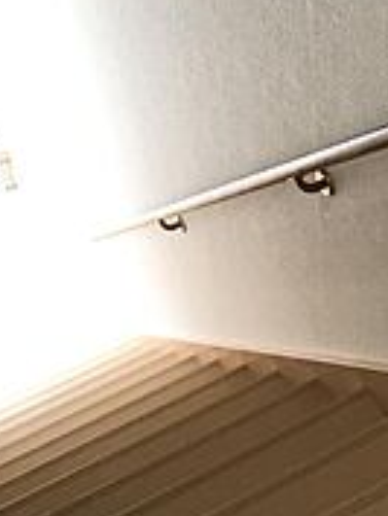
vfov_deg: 25.2
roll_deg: +2.6
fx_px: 1134
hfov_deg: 19.2
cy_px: 102
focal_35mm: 76
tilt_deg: -39.6
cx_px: 318
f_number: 1.8
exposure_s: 1/33
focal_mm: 3.99
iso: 25
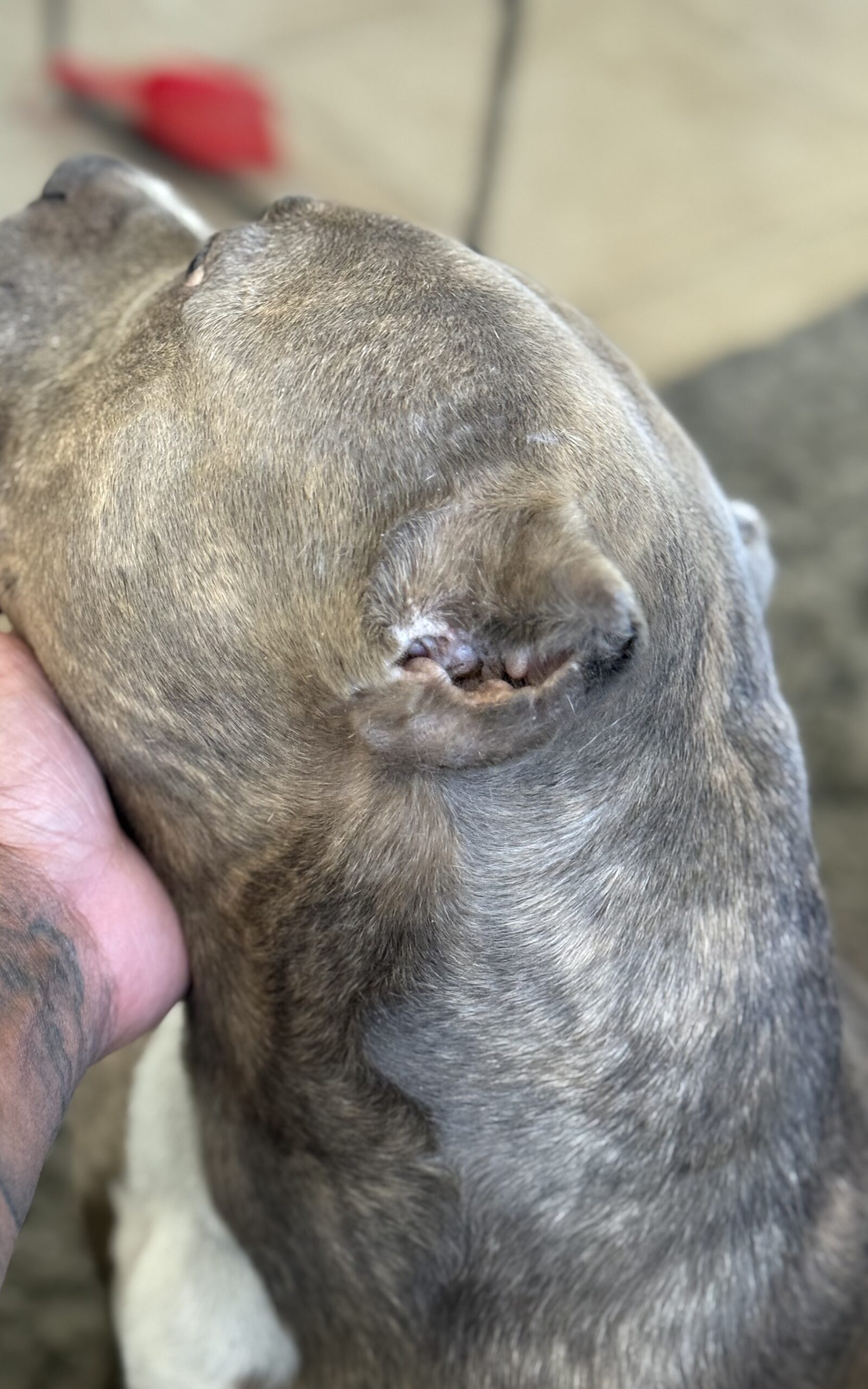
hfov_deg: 25.3
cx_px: 348
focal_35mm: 51
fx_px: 1931
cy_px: 696
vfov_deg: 39.6
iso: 250
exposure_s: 1/60
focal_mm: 6.76
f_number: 1.78
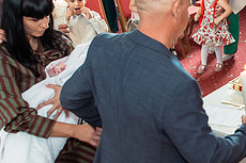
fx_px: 478
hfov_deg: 25.8
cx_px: 297
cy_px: 46
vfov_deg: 19.3
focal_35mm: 70
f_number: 3.5
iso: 3200
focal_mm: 24
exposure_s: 1/250
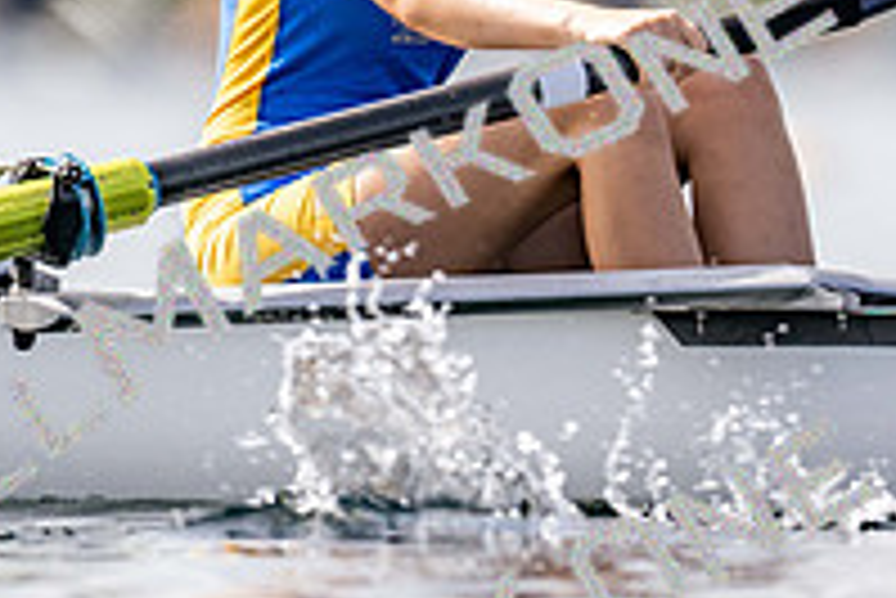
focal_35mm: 1747
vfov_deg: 0.8
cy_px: -65
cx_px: 702
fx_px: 43511
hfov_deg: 1.2
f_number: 4
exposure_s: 1/2500
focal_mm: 600
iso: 200
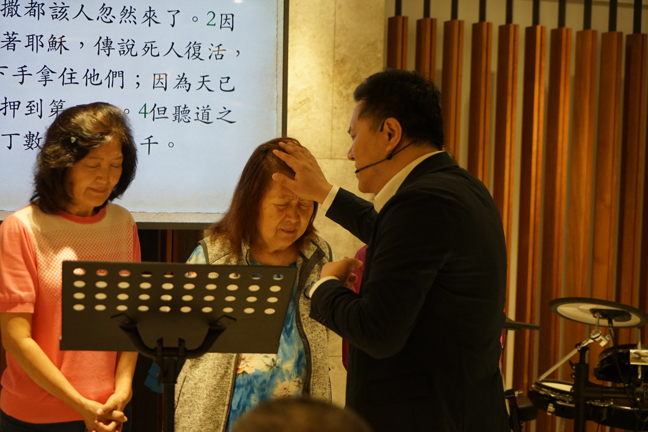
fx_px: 1260
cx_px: 324
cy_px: 216
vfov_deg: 19.5
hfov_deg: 28.8
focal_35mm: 70
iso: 2500
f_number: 4
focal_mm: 70
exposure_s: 1/160
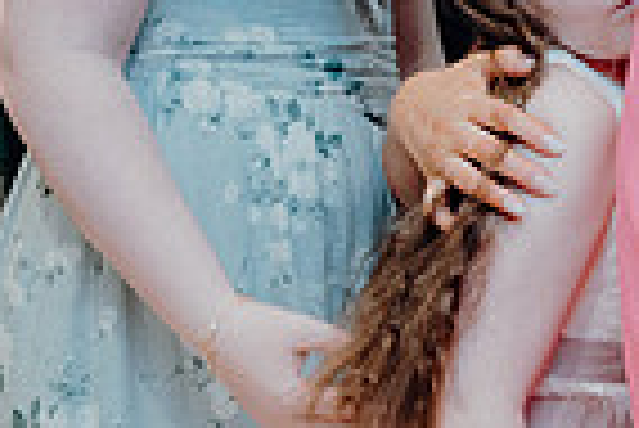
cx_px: 1260
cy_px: -65
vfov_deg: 9.0
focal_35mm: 151
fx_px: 2683
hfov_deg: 12.1
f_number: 3.5
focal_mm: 37
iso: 1600
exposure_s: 1/160
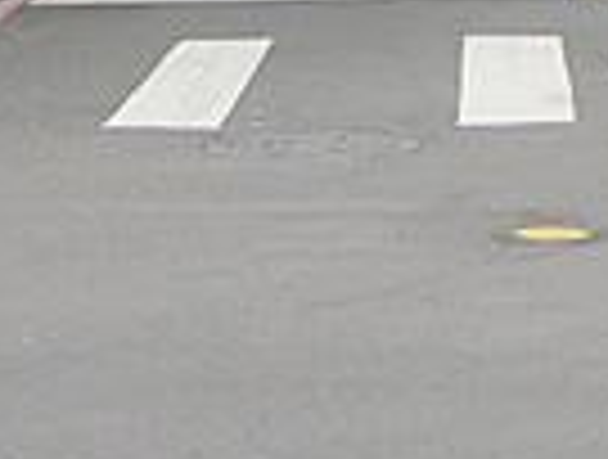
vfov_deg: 6.5
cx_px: 401
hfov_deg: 9.5
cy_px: -997
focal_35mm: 207
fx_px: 3645
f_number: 3.5
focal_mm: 14
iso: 200
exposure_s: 1/400
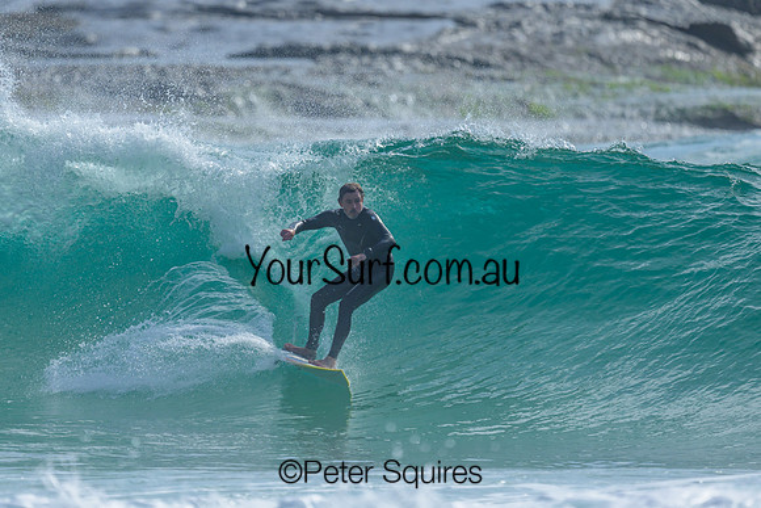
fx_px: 20783
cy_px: 196
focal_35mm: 983
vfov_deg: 1.4
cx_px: 336
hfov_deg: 2.1
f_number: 6.3
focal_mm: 800
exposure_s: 1/2000
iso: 200
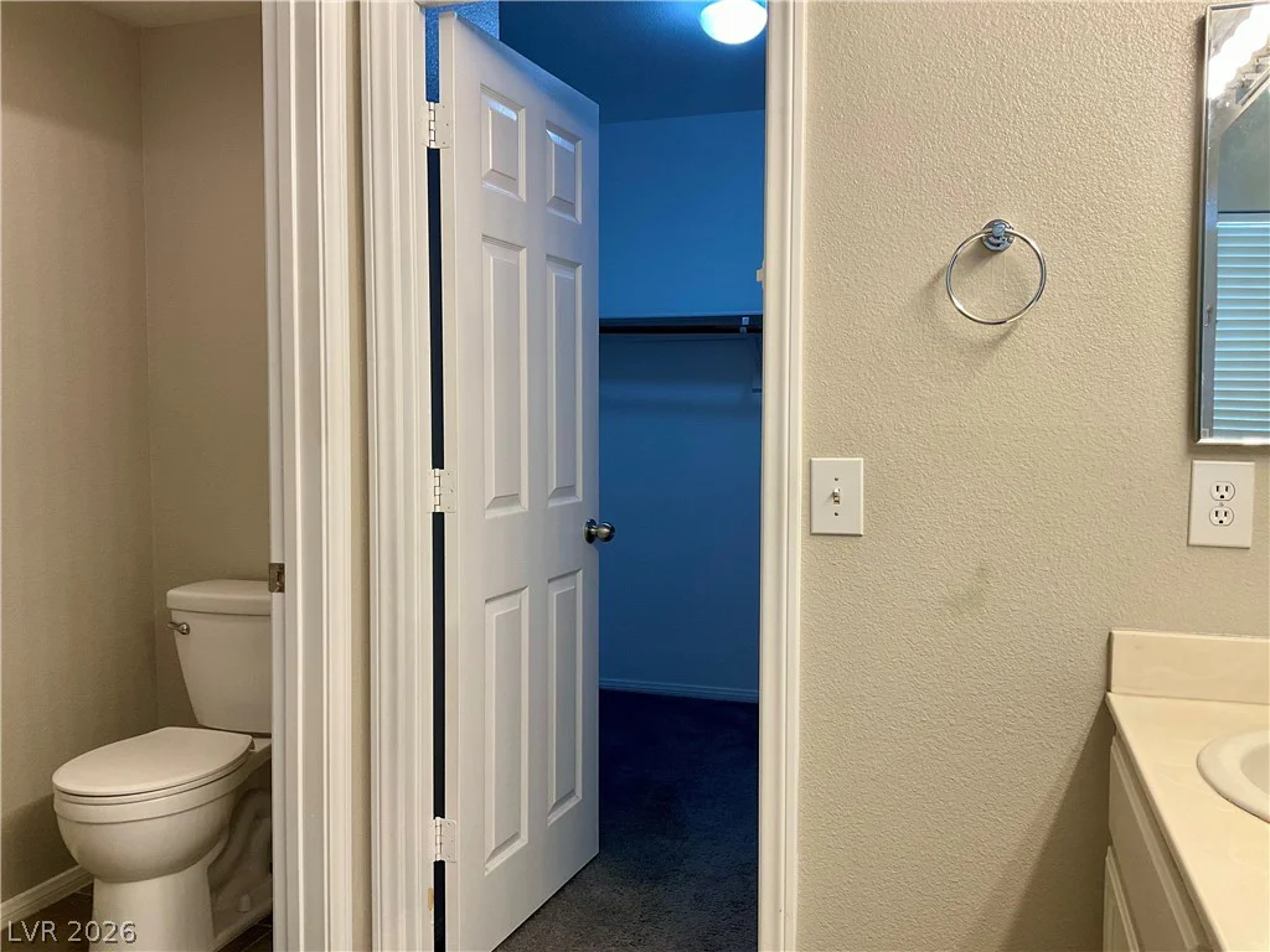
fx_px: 1064
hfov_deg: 61.7
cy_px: 476
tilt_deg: -4.1
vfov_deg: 48.2
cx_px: 635
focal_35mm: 29
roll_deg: -0.1
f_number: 1.8
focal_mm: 3
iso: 50
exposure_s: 1/60
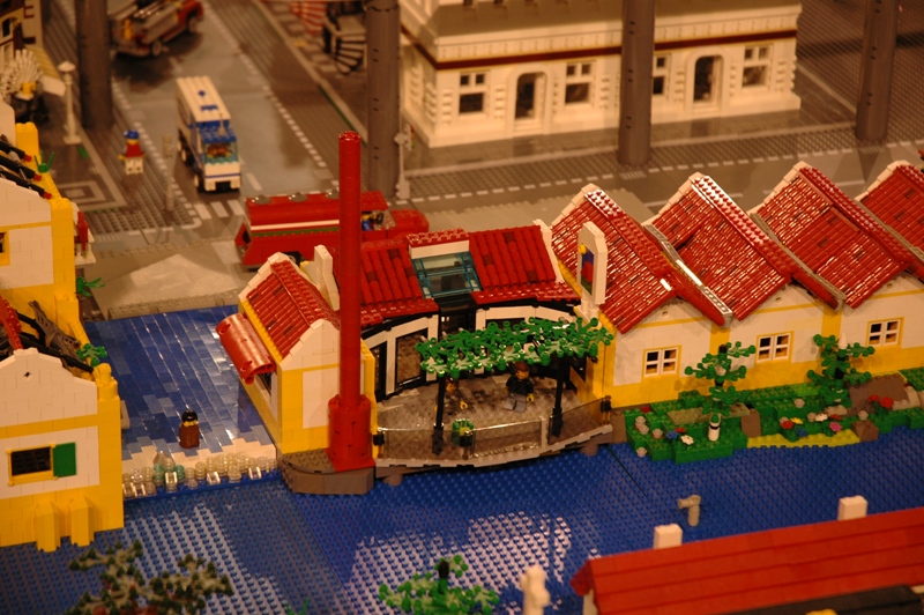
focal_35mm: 105
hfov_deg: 19.5
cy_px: 308
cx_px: 462
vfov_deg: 13.0
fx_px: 2693
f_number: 4.5
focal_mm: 70
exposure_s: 1/60
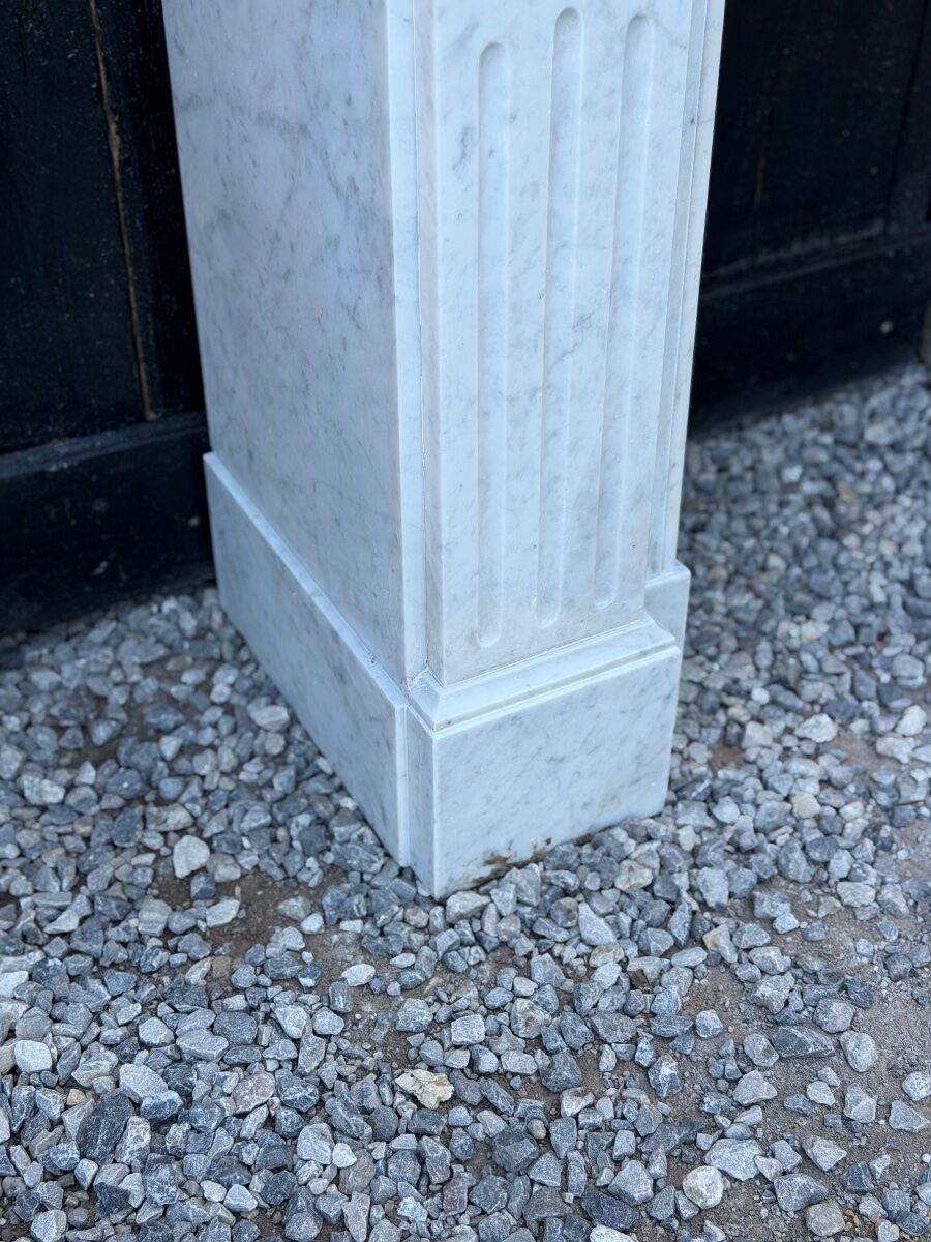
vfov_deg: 39.7
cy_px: 621
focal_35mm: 48
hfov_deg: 30.3
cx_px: 466
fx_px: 1721
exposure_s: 1/384
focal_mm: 6.76
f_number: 1.78
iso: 64
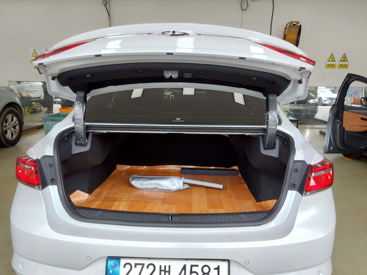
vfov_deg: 49.7
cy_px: 138
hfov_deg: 63.4
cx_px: 184
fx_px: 297
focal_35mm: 28
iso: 50
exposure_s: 1/222
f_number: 1.9
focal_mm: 2.91
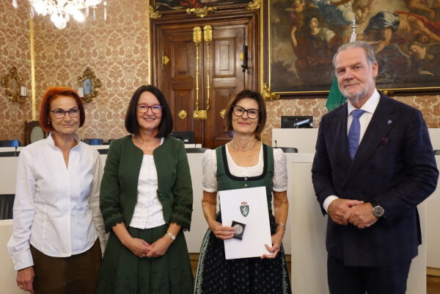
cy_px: 147
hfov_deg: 55.8
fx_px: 416
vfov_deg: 38.9
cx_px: 220
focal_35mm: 34
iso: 800
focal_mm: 12.56
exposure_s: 1/30
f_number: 2.8
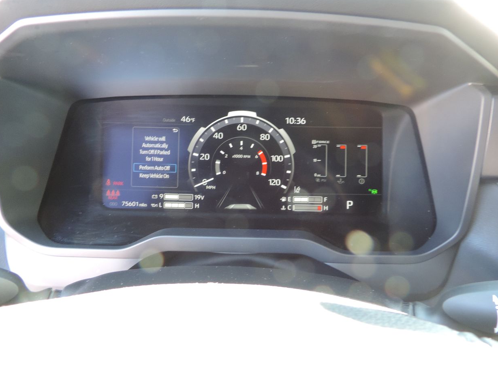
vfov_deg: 54.9
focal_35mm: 25
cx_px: 256
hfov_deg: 69.4
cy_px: 185
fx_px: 360
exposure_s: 1/20
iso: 400
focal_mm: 4.3
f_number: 3
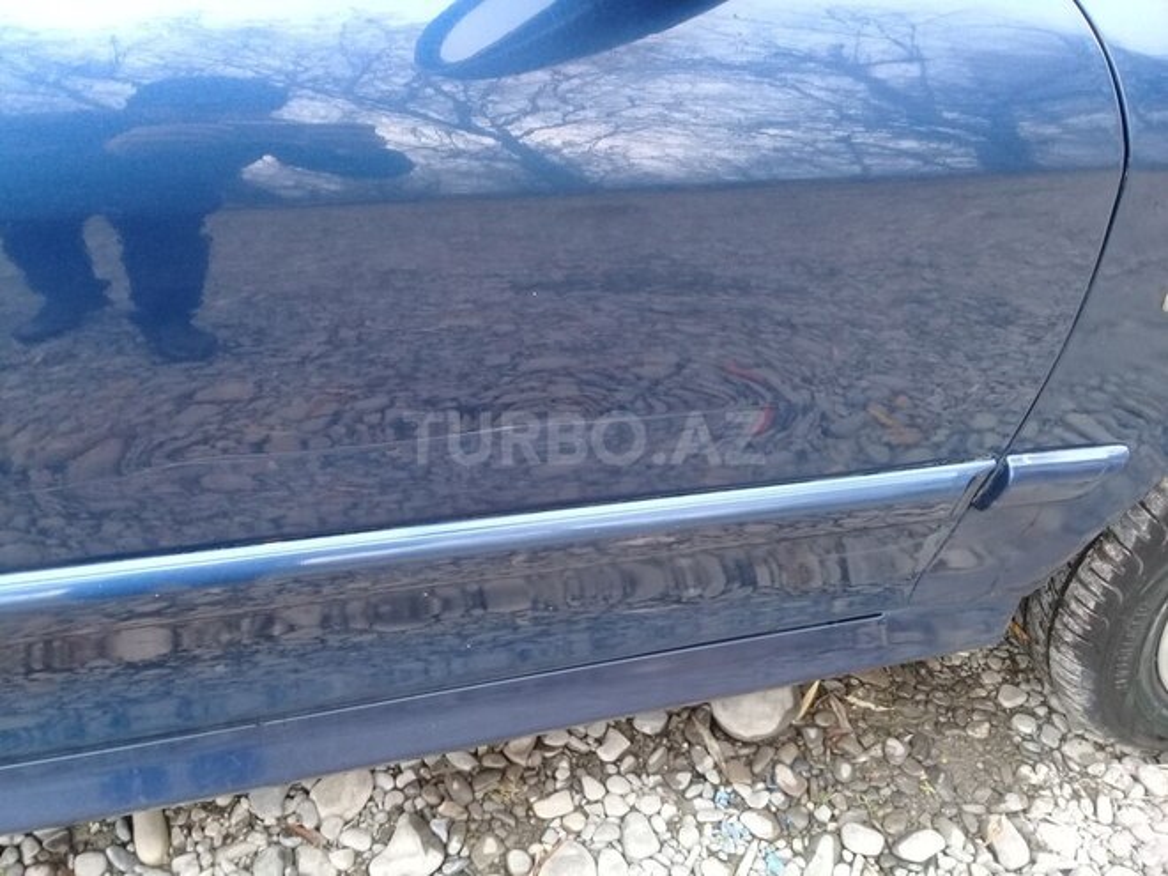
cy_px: 438
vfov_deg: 45.4
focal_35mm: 31
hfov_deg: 58.4
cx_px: 584
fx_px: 1046
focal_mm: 3.3
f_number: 2.2
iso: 80
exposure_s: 1/50
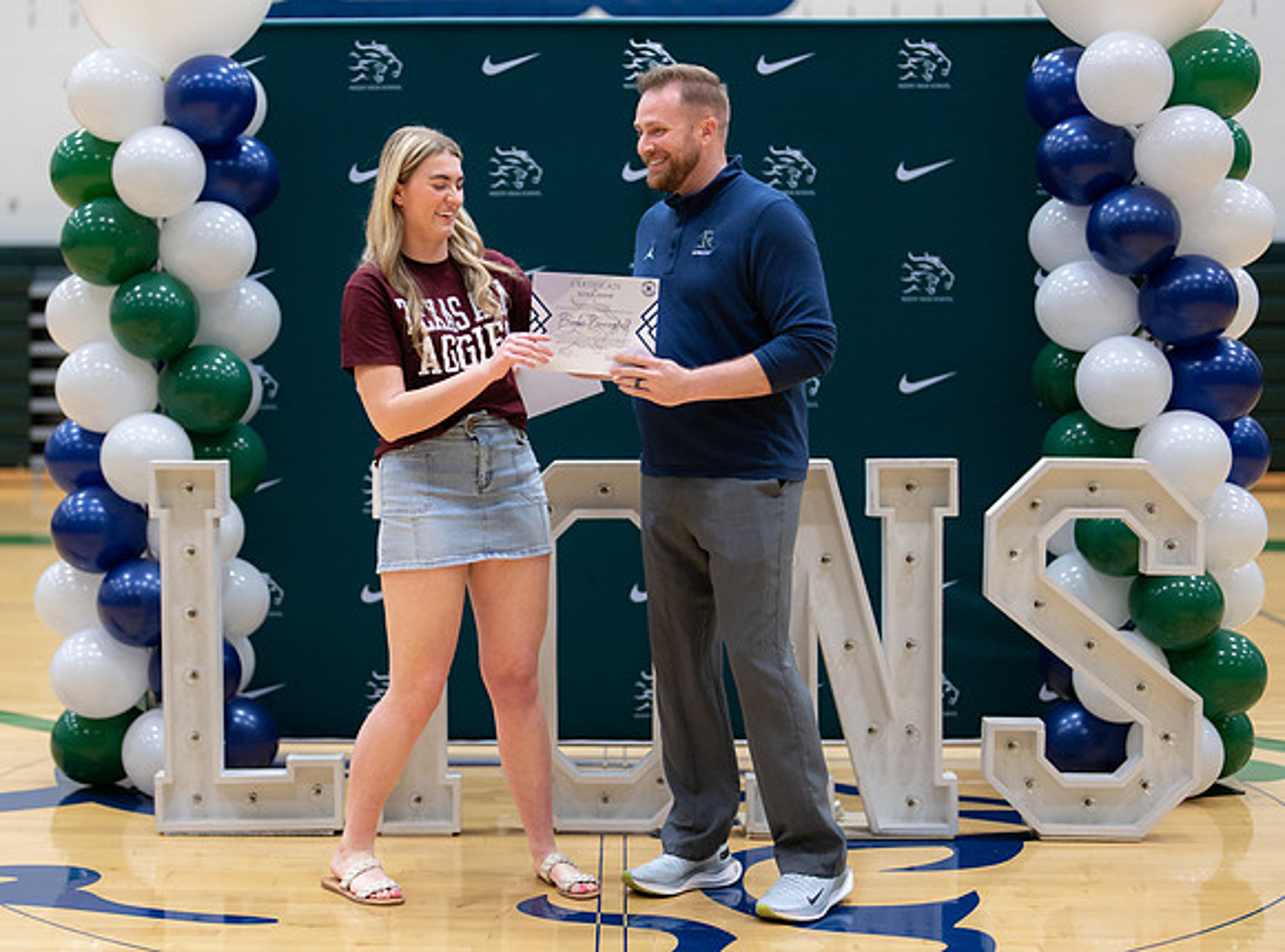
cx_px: 507
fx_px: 2234
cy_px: 458
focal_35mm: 60
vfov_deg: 24.1
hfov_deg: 32.0
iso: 400
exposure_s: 1/320
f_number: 1.2
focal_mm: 50
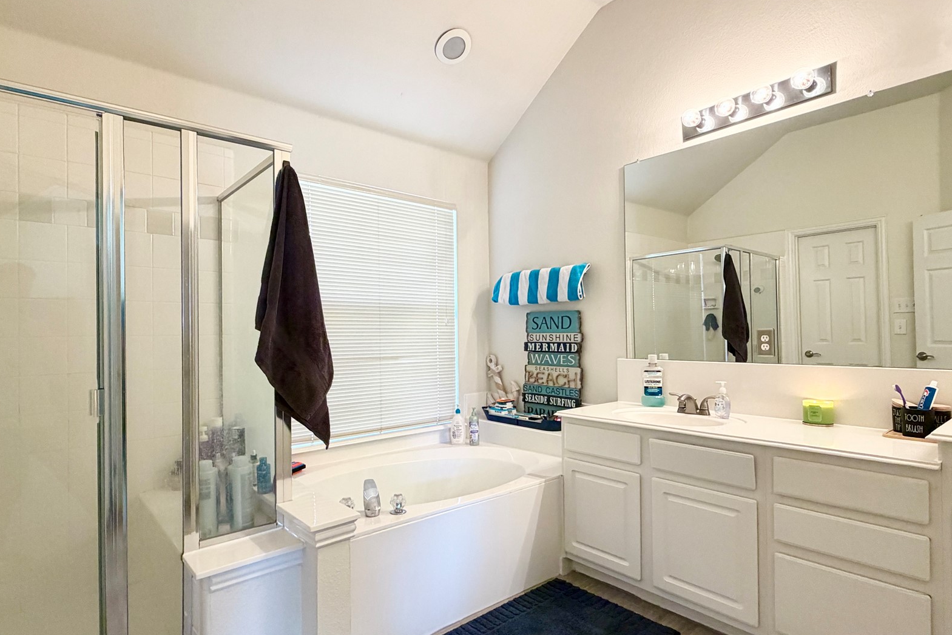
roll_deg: +0.5
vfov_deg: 64.0
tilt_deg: -1.1
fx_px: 502
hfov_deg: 86.8
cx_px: 451
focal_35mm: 19
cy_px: 380
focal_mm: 2.22
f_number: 2.2
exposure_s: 1/60
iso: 200
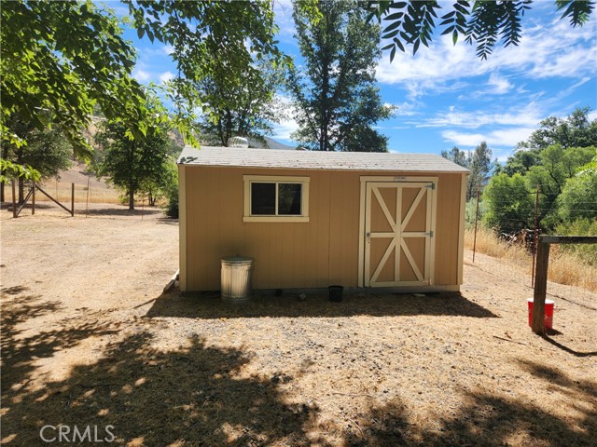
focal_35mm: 23
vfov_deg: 58.9
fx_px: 397
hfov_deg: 73.9
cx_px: 298
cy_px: 224
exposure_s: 1/1208
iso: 20
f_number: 1.8
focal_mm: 5.4
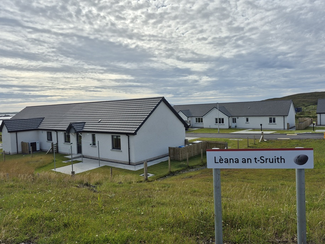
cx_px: 155
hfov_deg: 69.4
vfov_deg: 54.9
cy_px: 121
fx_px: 235
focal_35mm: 25
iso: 25
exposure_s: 1/3392
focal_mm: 5.4
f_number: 1.8
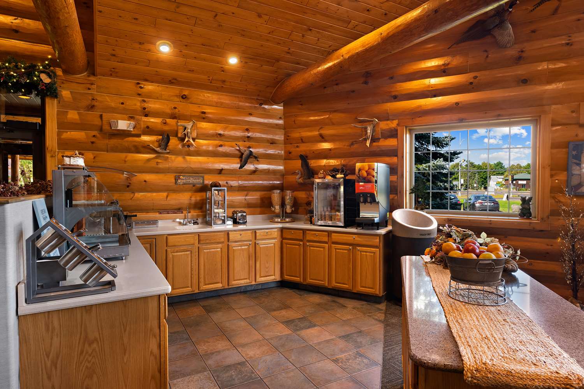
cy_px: 194
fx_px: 333
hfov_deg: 82.6
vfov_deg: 60.7
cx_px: 292
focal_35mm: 20
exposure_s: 1/5
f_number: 8
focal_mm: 20.5
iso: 400
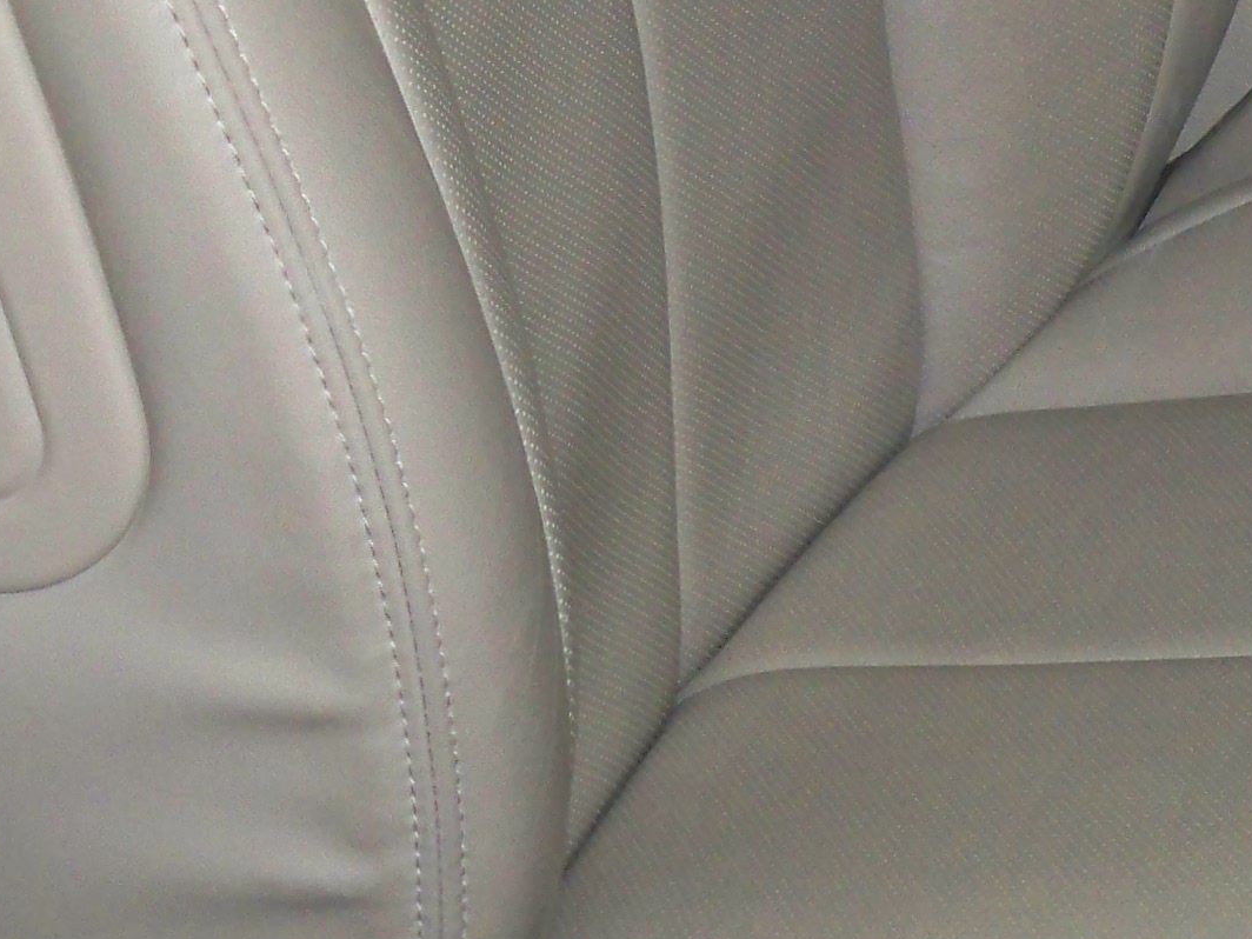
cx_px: 1079
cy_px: -169
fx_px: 4340
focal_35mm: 120
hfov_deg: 16.2
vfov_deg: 12.1
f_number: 3.1
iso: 200
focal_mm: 6.3
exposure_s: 1/60
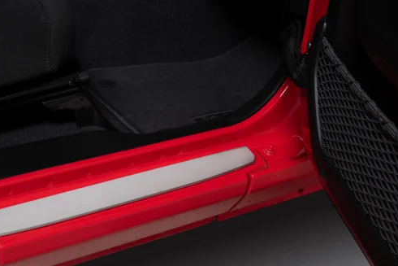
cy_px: 118
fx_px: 686
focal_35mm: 62
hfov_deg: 31.7
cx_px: 95
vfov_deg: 21.9
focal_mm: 38
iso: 100
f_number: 8
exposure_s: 1/160
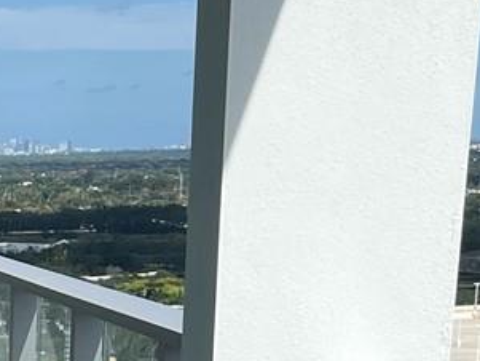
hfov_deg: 13.4
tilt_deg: -16.8
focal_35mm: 138
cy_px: 719
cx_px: -266
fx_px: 1914
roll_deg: +1.3
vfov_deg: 10.0
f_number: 1.5
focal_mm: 5.7
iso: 50
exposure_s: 1/4630
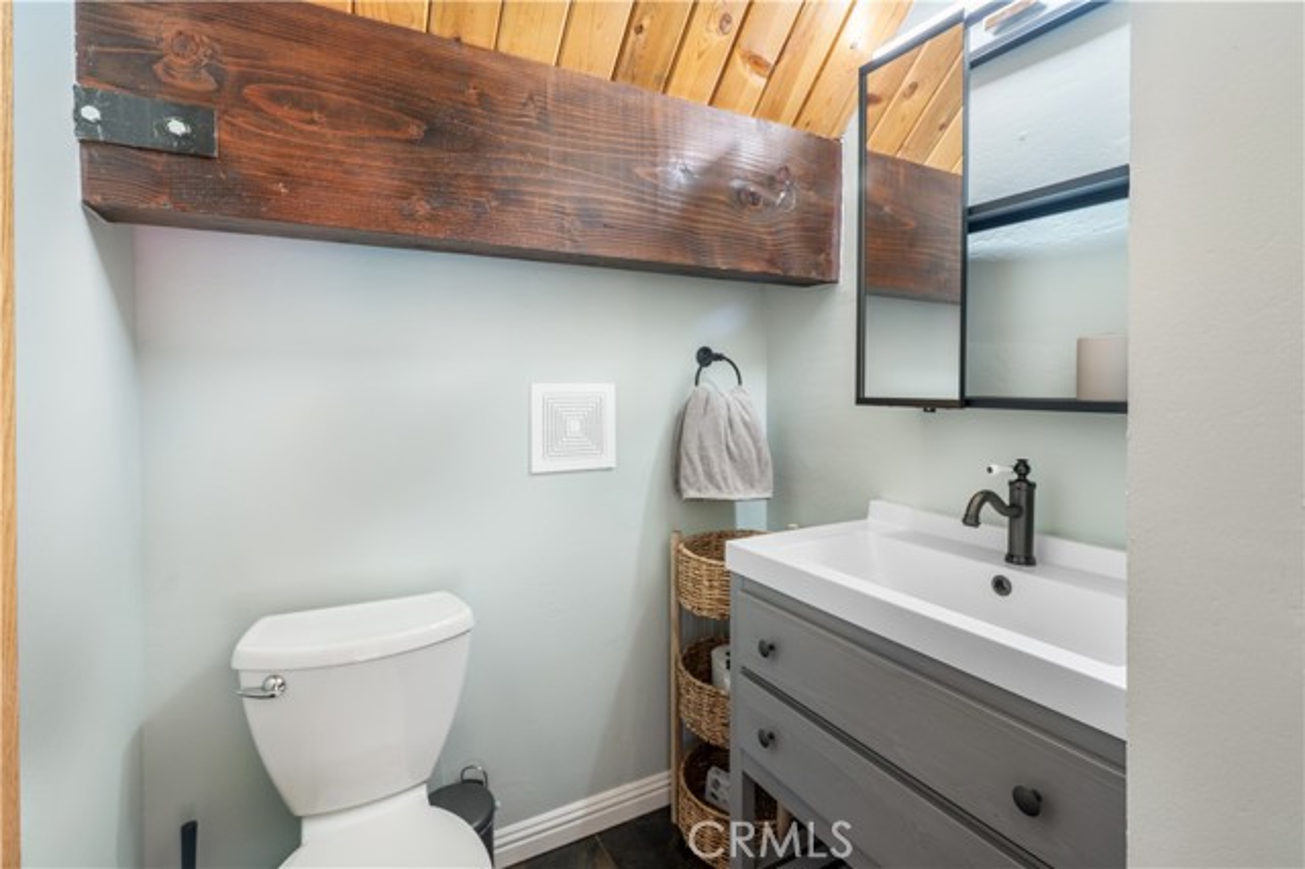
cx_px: 652
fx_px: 580
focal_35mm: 16
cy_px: 434
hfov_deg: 96.8
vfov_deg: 73.7
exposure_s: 1/1.25
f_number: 7.1
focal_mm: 16
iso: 400
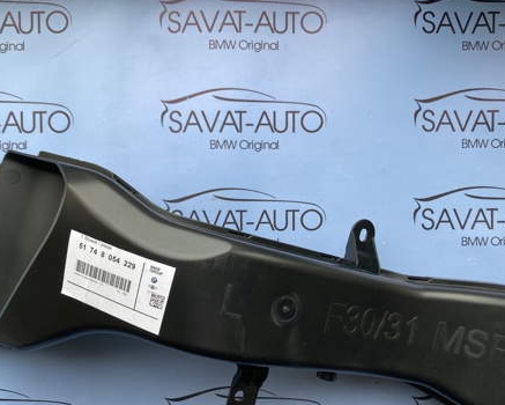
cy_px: 256
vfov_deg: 37.1
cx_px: 243
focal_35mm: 40
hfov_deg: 45.8
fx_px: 598
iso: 20
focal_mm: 3.99
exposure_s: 1/139
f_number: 1.8
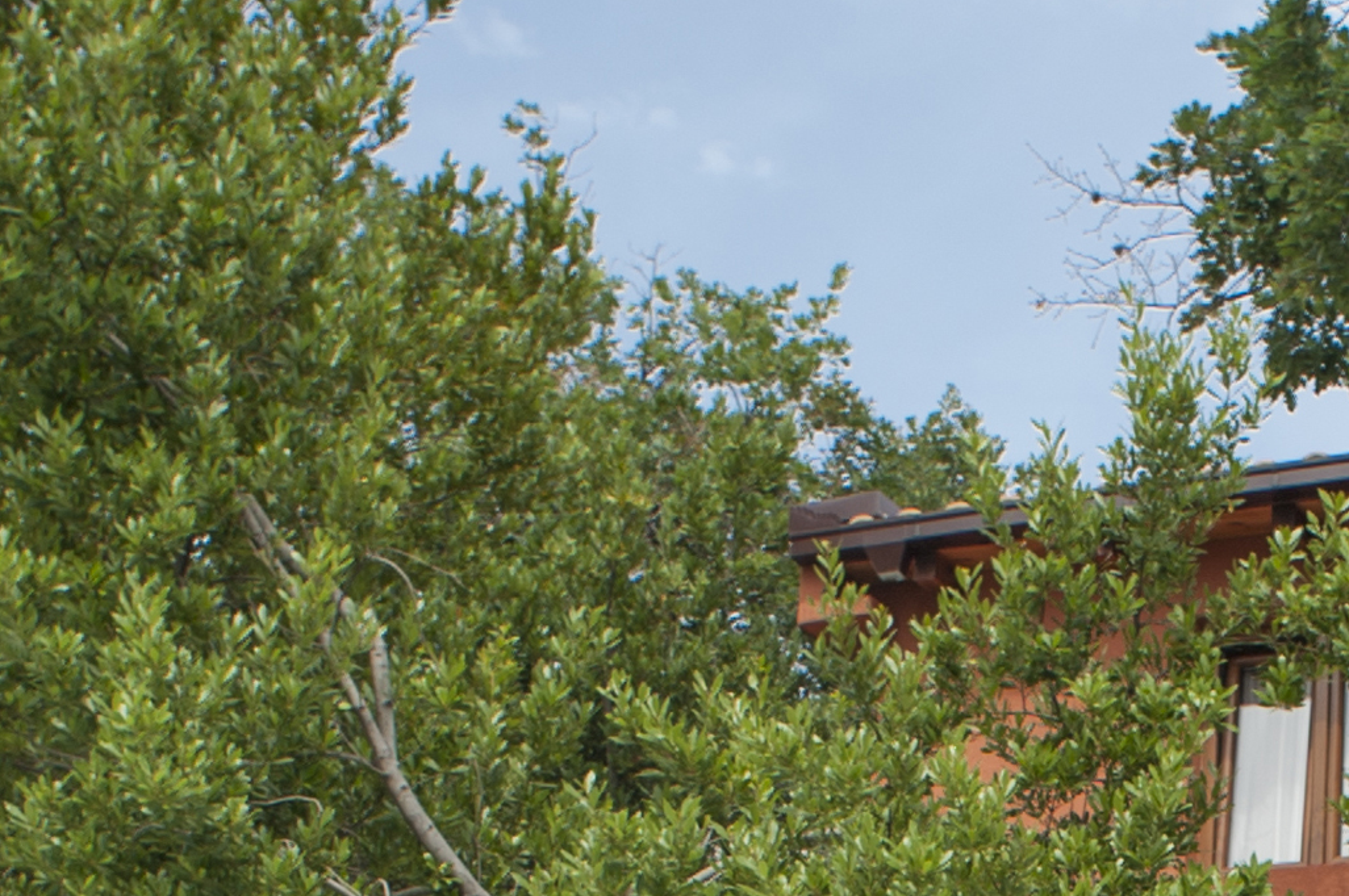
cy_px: 1508
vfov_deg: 14.8
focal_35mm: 83
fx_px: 3107
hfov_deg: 23.9
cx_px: 1172
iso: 200
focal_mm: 20
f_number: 6.3
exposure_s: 1/320
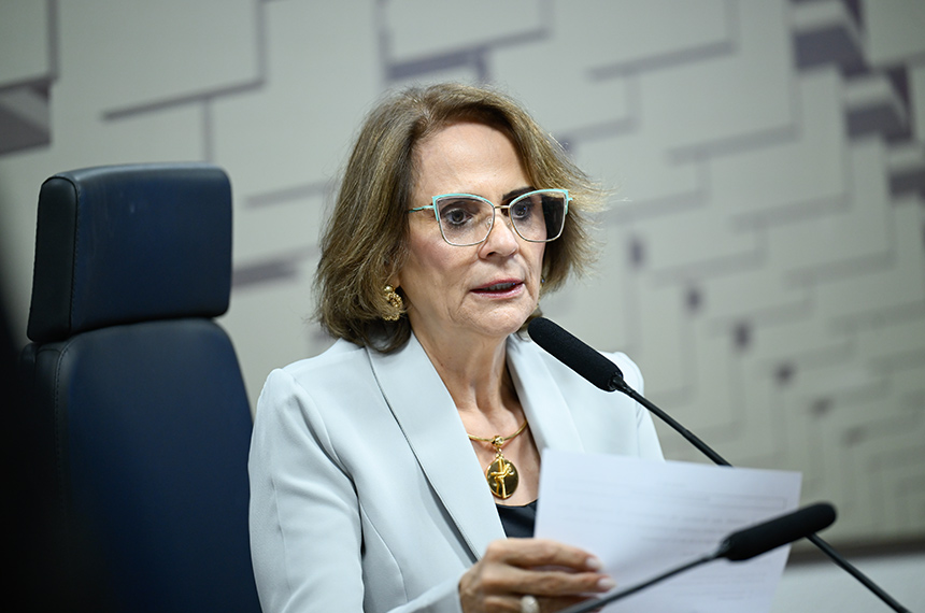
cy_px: 306
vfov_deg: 6.8
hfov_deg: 10.3
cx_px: 462
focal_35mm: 200
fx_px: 5129
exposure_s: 1/160
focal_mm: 200
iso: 1250
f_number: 2.8
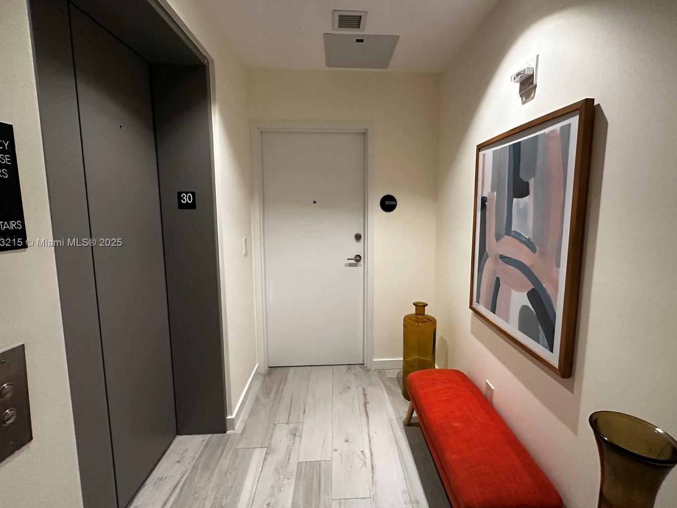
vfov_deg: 78.1
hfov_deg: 94.4
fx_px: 313
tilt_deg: -6.8
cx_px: 354
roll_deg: -0.5
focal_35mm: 16
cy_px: 243
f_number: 2.2
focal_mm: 2.22
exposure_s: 1/60
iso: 400
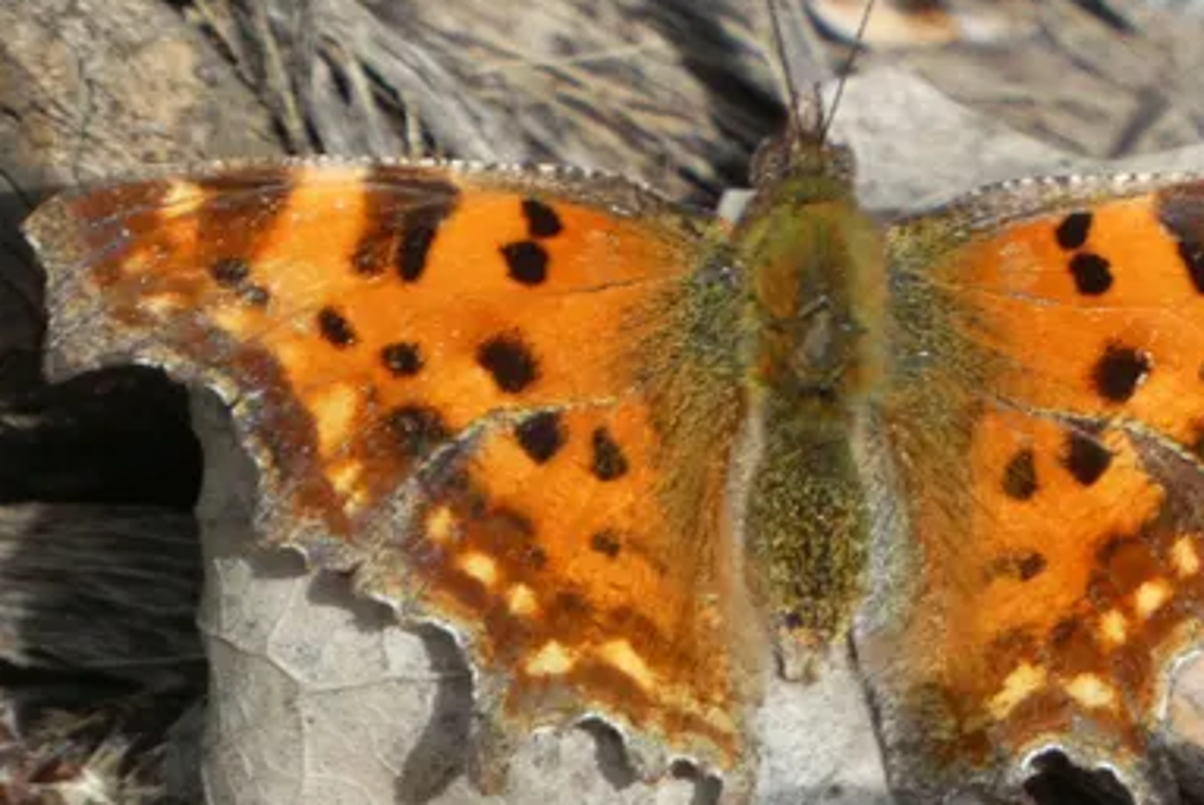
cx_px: 795
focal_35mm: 1966
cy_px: 318
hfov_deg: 1.0
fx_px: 65800
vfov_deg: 0.7
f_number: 5.7
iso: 250
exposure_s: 1/125
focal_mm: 202.9
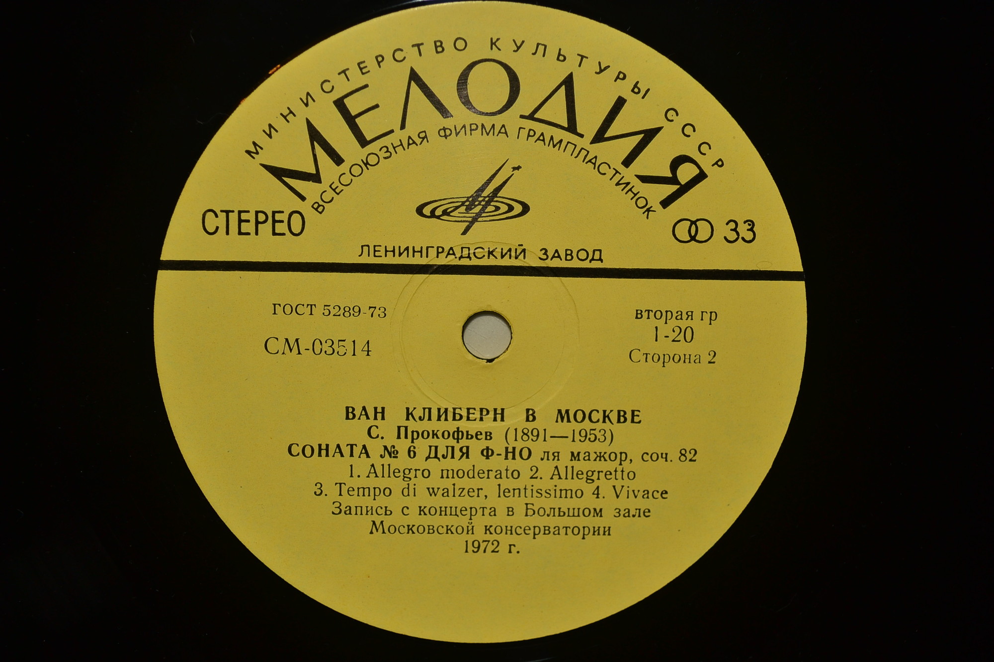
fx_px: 1449
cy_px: 331
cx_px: 497
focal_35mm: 52
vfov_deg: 25.7
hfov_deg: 37.9
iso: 100
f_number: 5
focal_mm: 35
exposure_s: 1/60
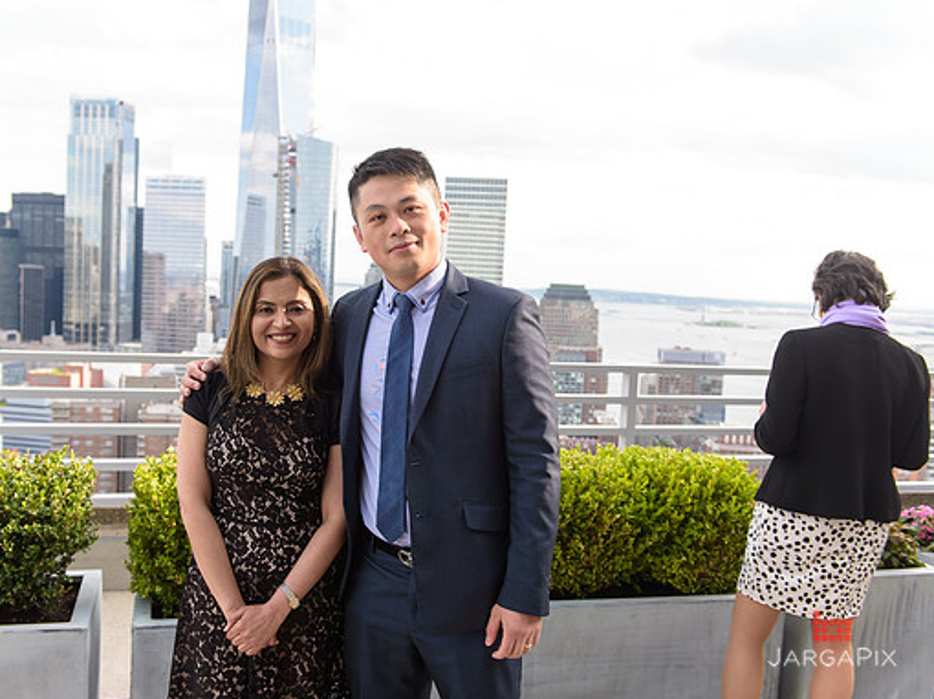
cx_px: 412
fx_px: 944
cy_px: 352
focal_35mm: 35
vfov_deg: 40.7
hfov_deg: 52.5
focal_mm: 32
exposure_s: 1/400
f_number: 3.5
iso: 400
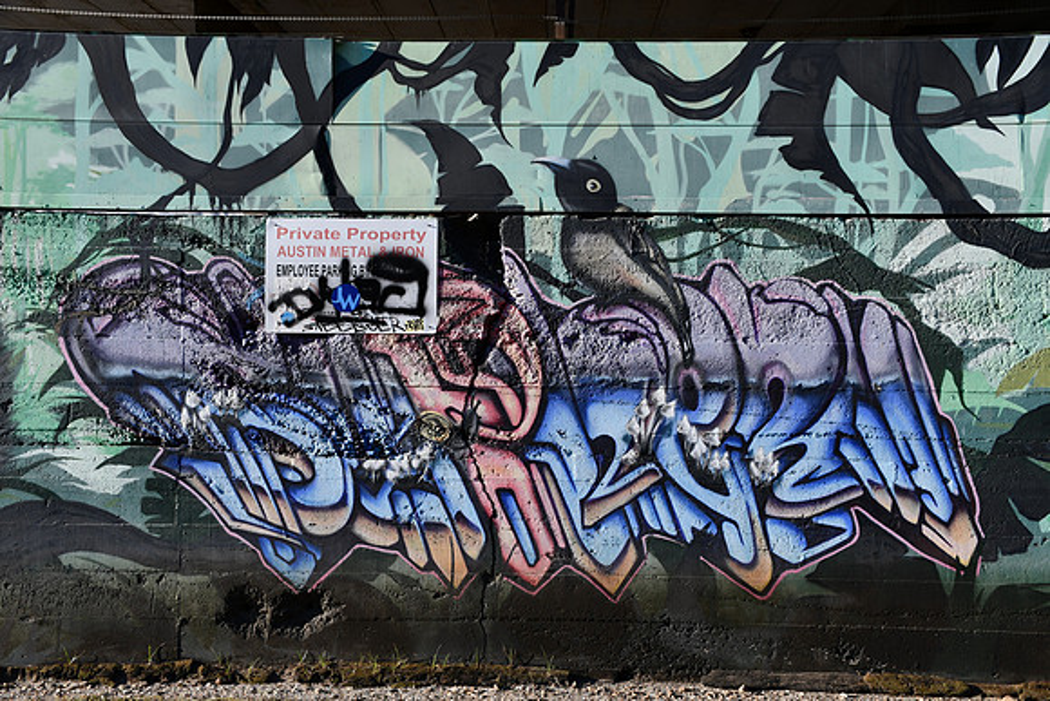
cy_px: 350
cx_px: 525
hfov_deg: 49.5
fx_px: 1138
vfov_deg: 34.2
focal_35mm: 39
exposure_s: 1/250
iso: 140
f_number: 8
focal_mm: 26
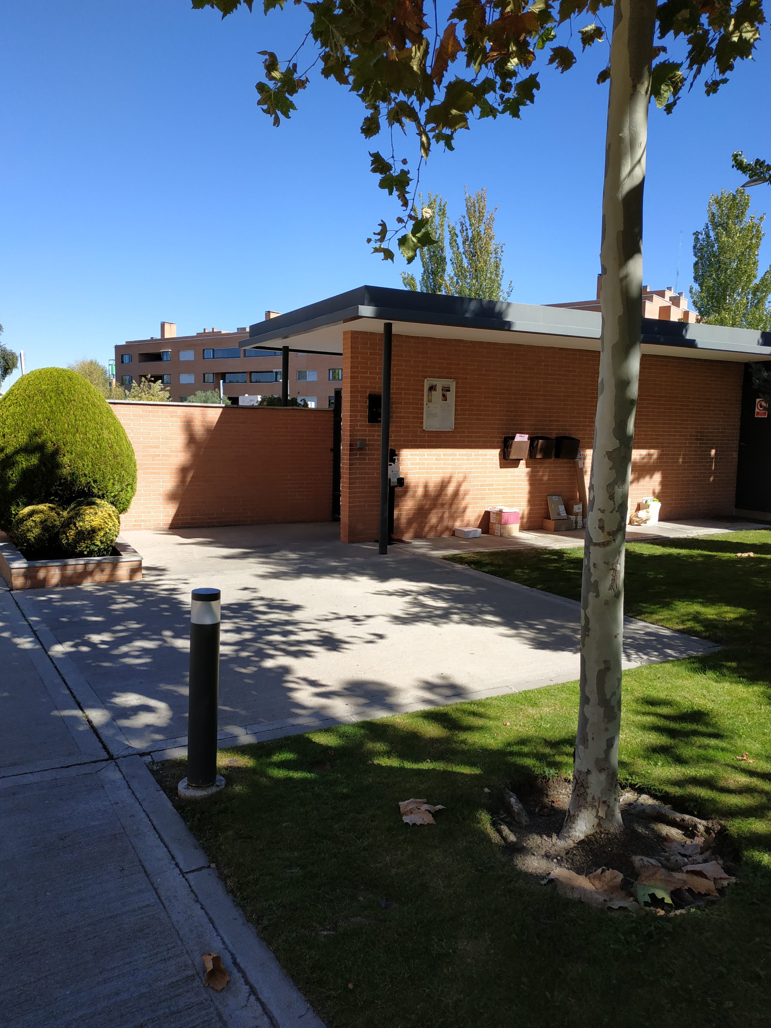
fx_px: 713
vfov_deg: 71.6
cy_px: 514
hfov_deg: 56.8
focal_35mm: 24
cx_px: 386
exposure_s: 1/1350
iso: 125
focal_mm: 3.94
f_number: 1.9
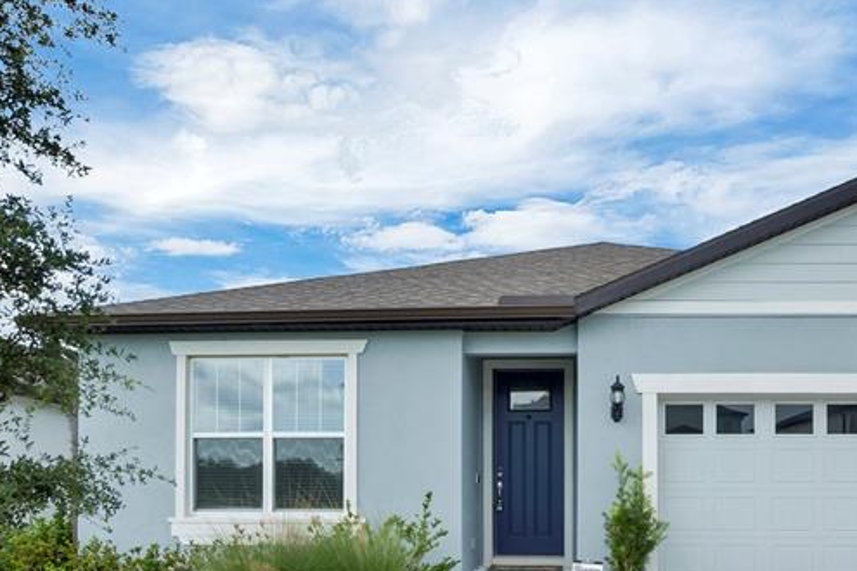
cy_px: 449
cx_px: 532
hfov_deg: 59.6
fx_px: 738
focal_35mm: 31
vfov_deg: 40.7
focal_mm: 10
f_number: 10
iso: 200
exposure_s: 1/250
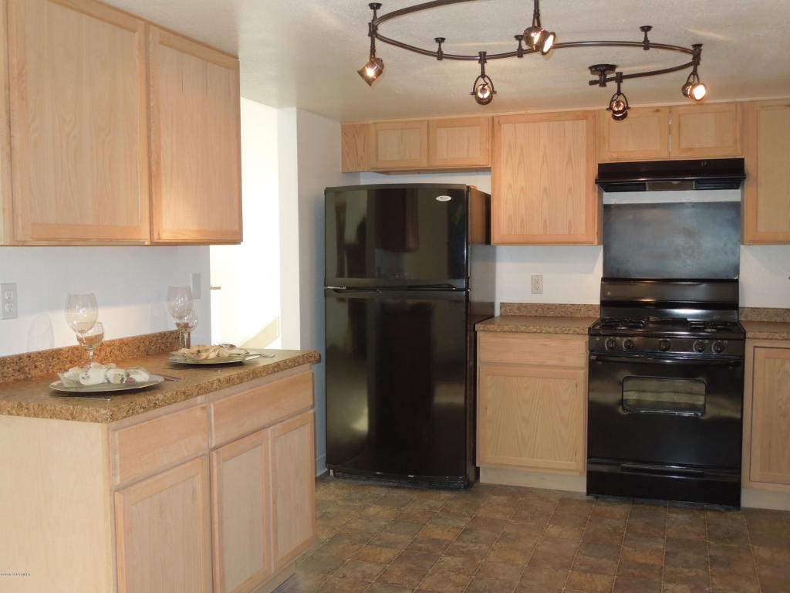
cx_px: 395
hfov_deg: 52.6
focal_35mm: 35
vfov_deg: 40.7
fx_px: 799
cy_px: 296
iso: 320
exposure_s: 1/50
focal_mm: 6.3
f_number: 3.7
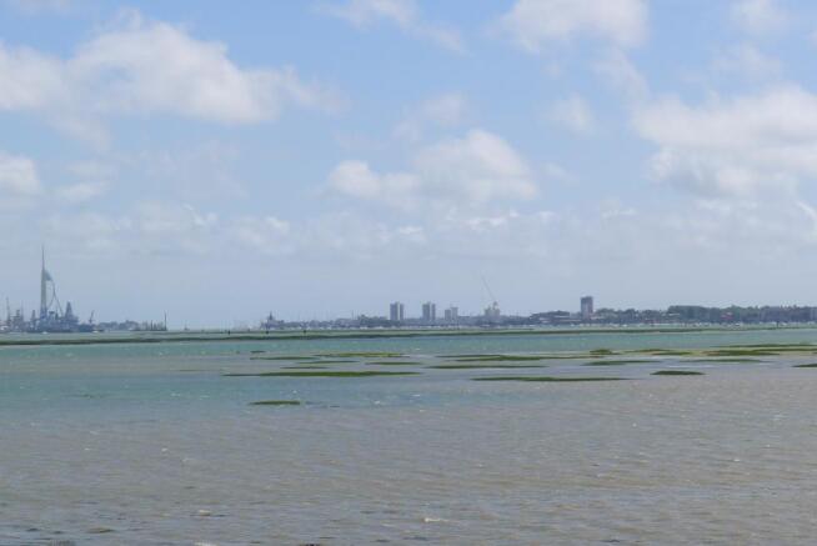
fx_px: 2725
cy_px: 273
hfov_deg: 17.1
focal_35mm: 120
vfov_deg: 11.4
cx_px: 408
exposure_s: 1/800
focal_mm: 19.2
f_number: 4.5
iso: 80
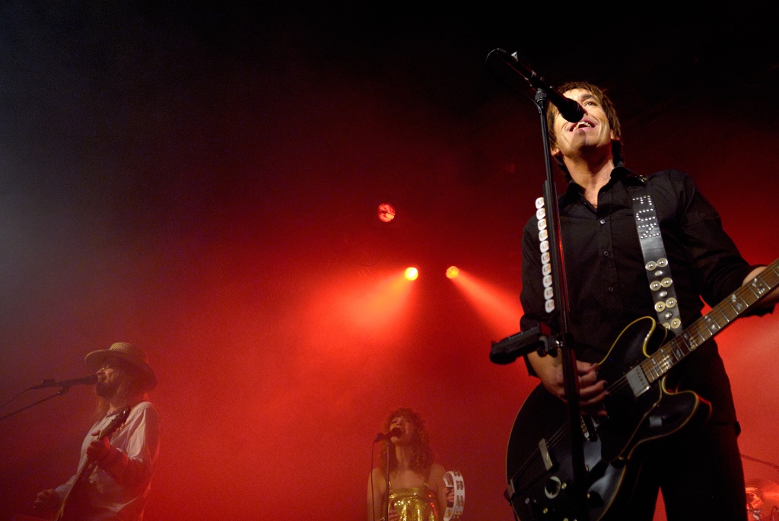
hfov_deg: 61.9
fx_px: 650
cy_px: 260
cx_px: 390
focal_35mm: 30
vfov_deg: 43.7
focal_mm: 20
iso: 800
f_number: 3.2
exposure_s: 1/250
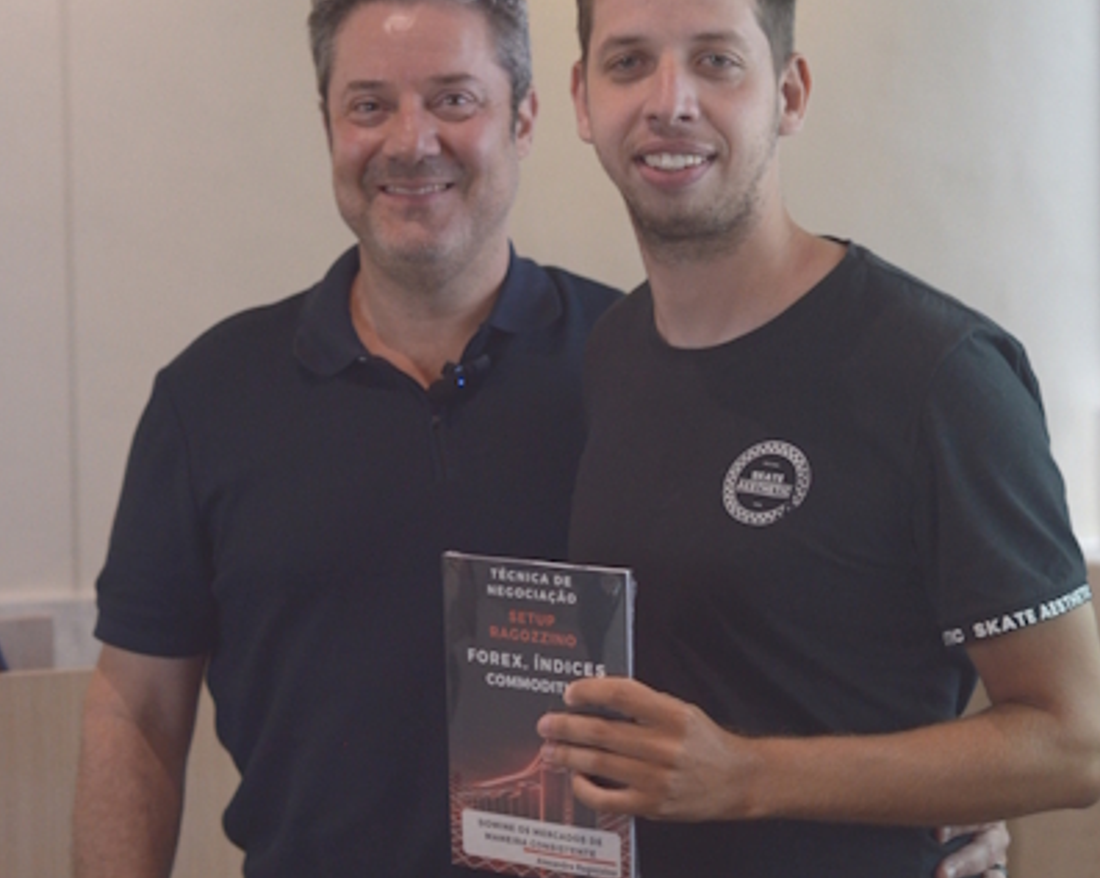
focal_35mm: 107
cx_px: 551
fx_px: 3481
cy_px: 377
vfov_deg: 14.4
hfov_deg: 18.0
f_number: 3.2
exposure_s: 1/100
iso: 1250
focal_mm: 50
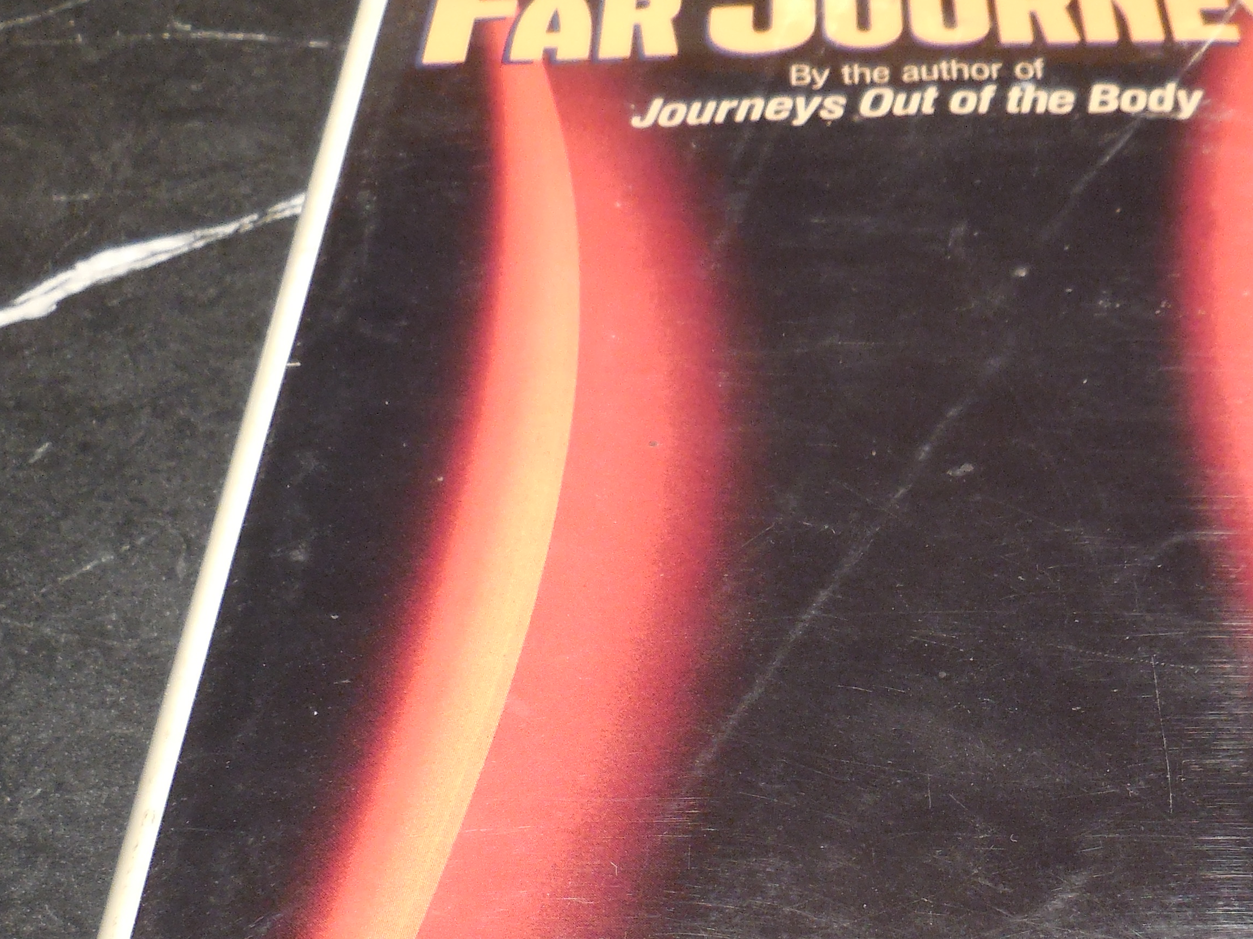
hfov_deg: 37.2
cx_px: 945
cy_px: 780
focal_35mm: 50
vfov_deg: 28.4
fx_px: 1810
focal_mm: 4.5
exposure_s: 1/30
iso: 280
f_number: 3.1
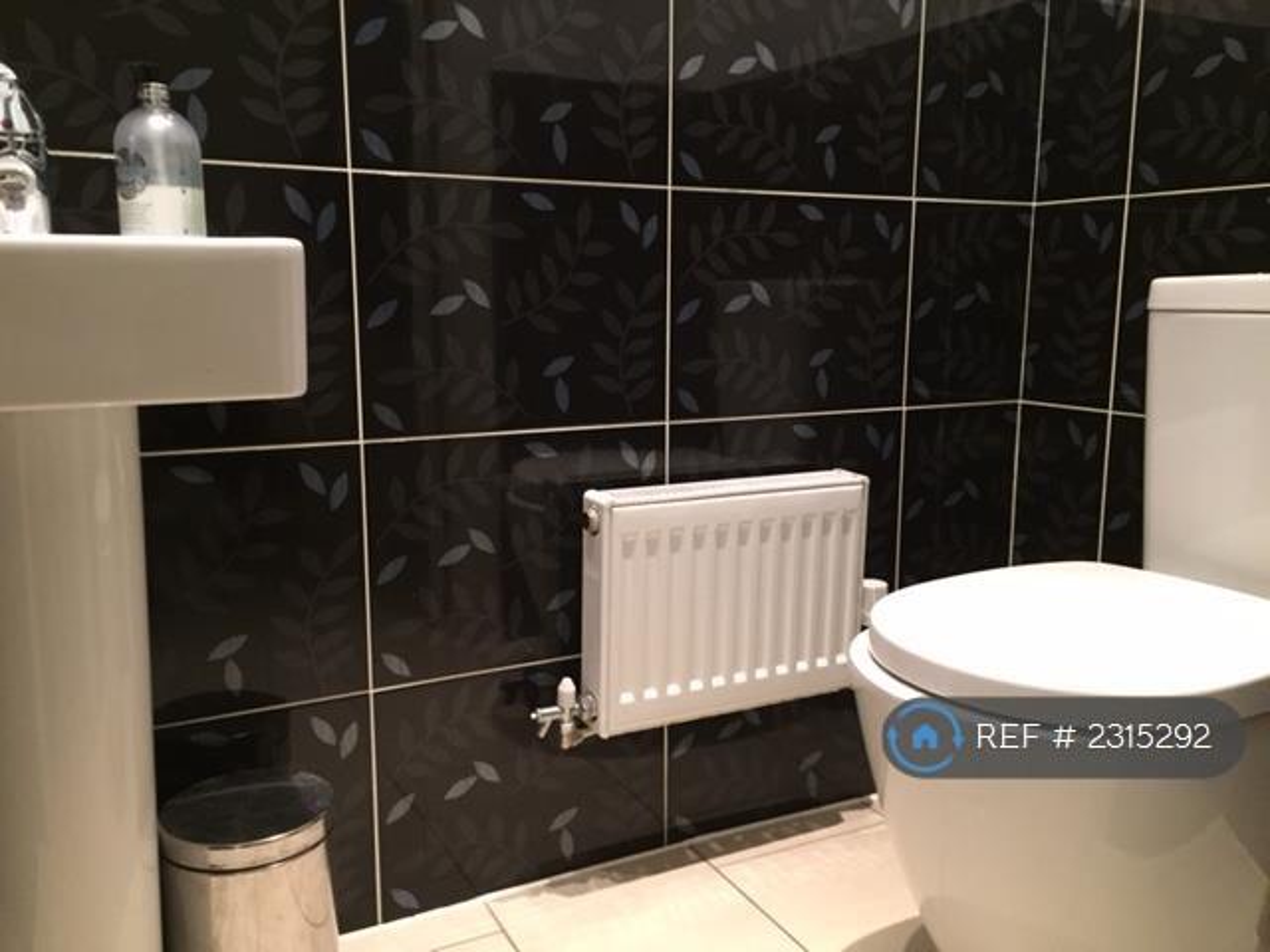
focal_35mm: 29
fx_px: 1064
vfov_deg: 48.2
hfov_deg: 61.7
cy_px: 476
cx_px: 635
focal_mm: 4.15
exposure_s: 1/25
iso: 250
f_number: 2.2
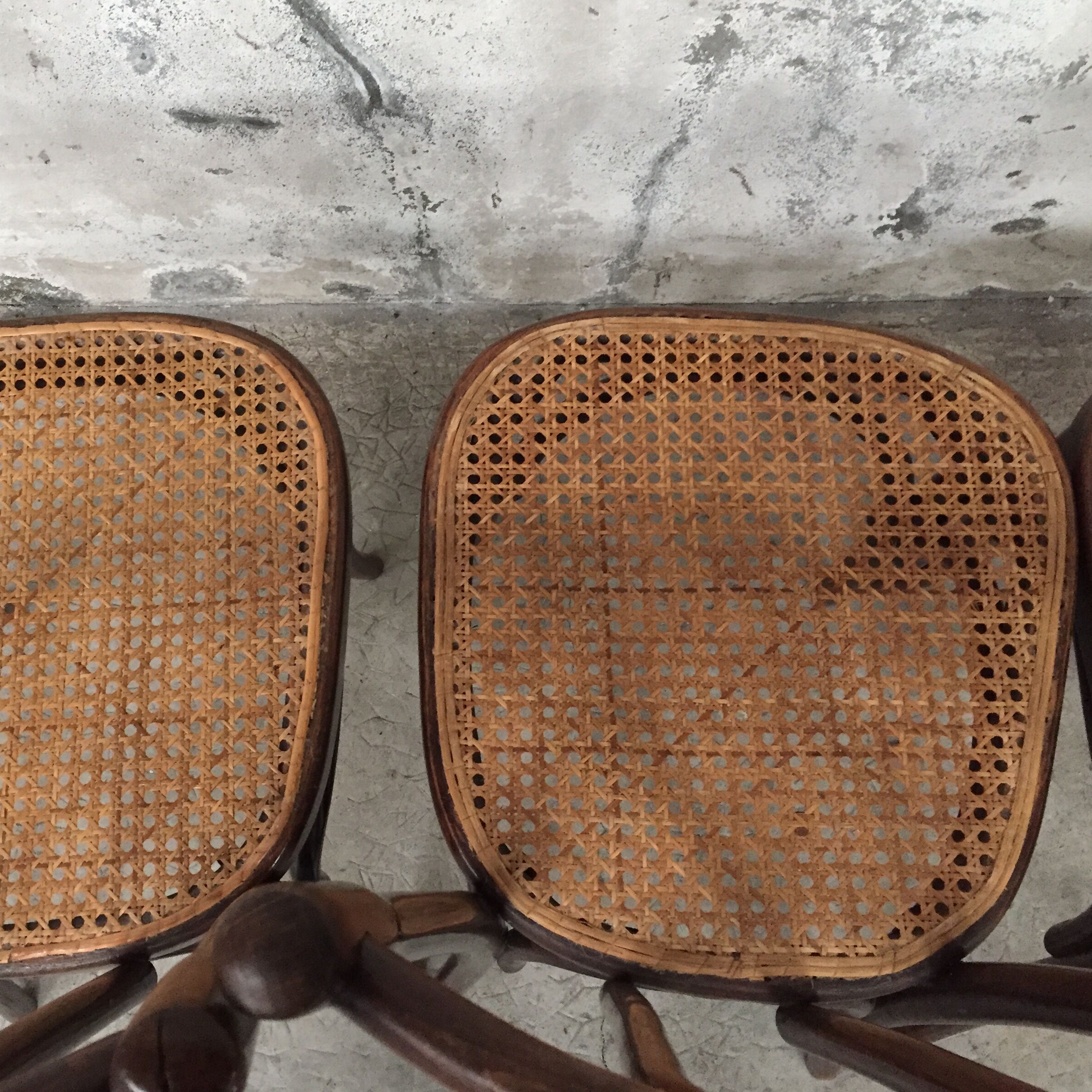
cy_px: 555
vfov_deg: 47.2
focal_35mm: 35
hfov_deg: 46.7
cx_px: 392
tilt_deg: -72.9
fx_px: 1249
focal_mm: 4.15
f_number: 2.2
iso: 320
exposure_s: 1/17
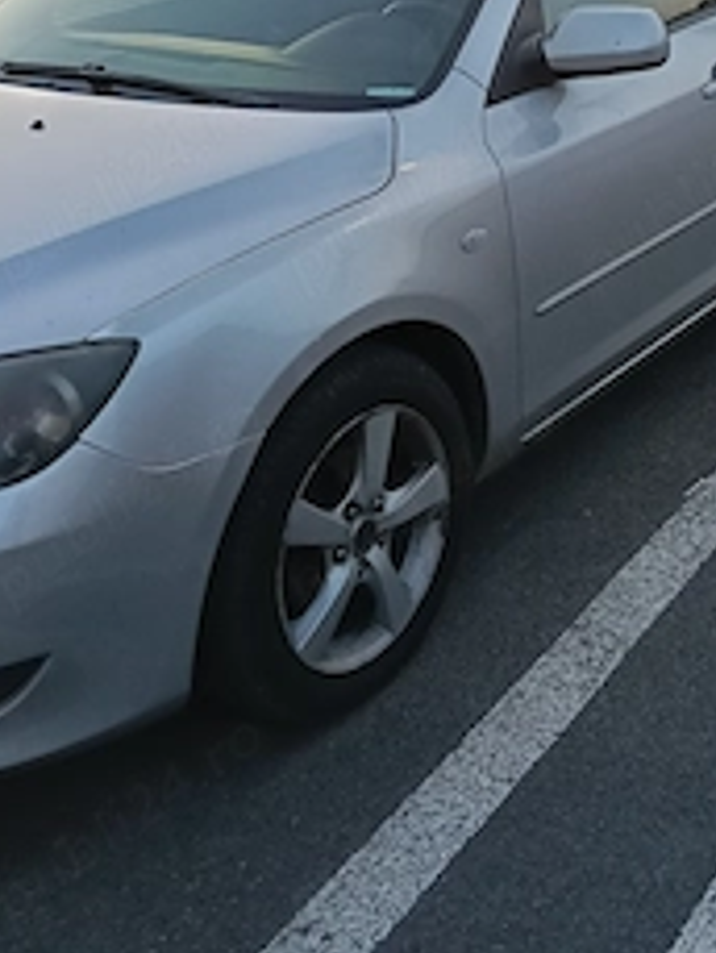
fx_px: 1295
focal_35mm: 47
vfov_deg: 39.4
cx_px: 566
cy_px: 250
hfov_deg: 30.2
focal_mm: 3.98
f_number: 1.8
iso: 400
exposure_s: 1/33.3
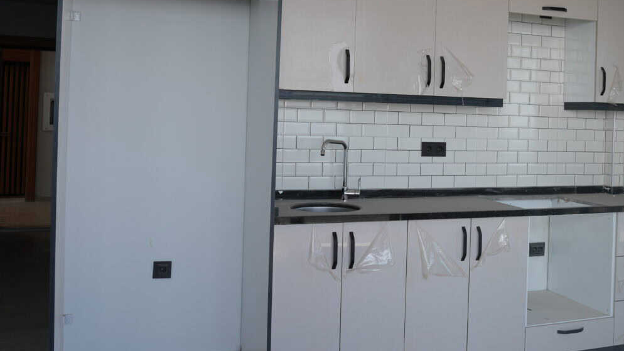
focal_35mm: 41
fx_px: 678
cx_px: 437
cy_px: 113
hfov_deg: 48.2
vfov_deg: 28.8
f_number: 4
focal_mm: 19
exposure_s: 1/160
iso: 100
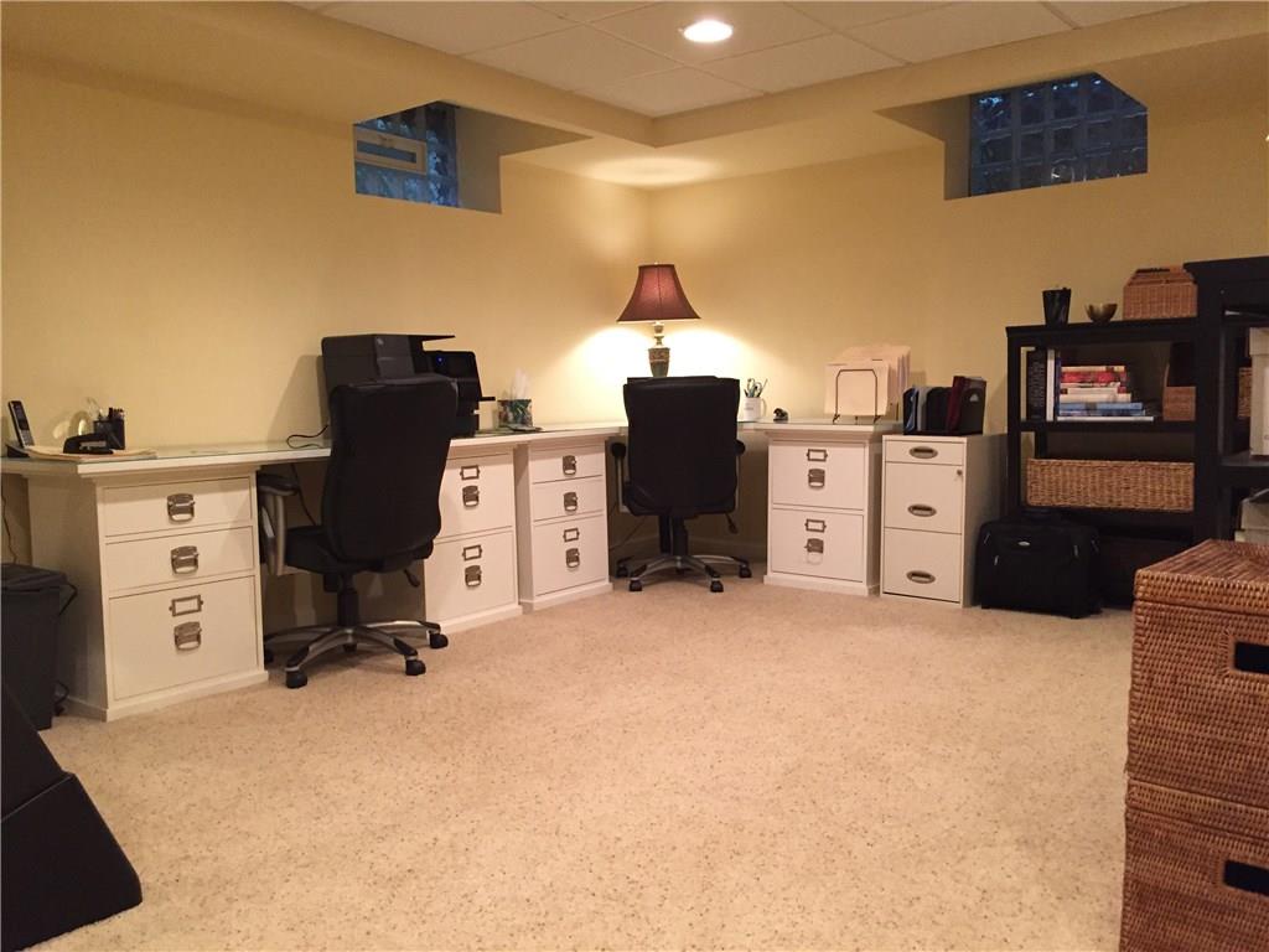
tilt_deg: -4.2
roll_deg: +1.0
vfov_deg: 48.2
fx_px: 1063
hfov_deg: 61.7
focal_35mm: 29
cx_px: 634
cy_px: 476
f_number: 2.2
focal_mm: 4.15
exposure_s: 1/30
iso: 250
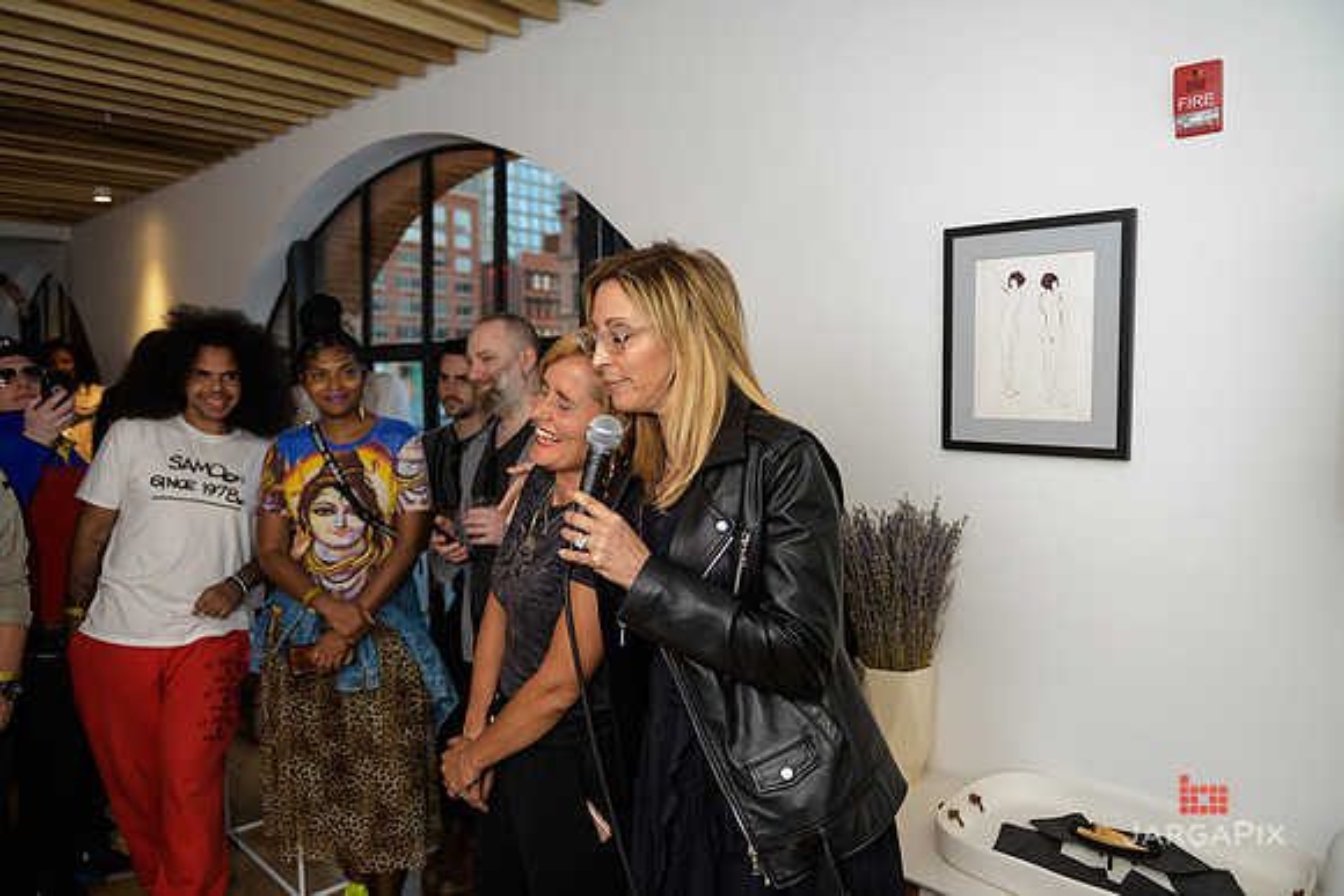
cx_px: 672
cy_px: 448
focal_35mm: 26
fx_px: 971
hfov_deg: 69.4
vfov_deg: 49.6
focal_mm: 26
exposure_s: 1/125
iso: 800
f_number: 3.2
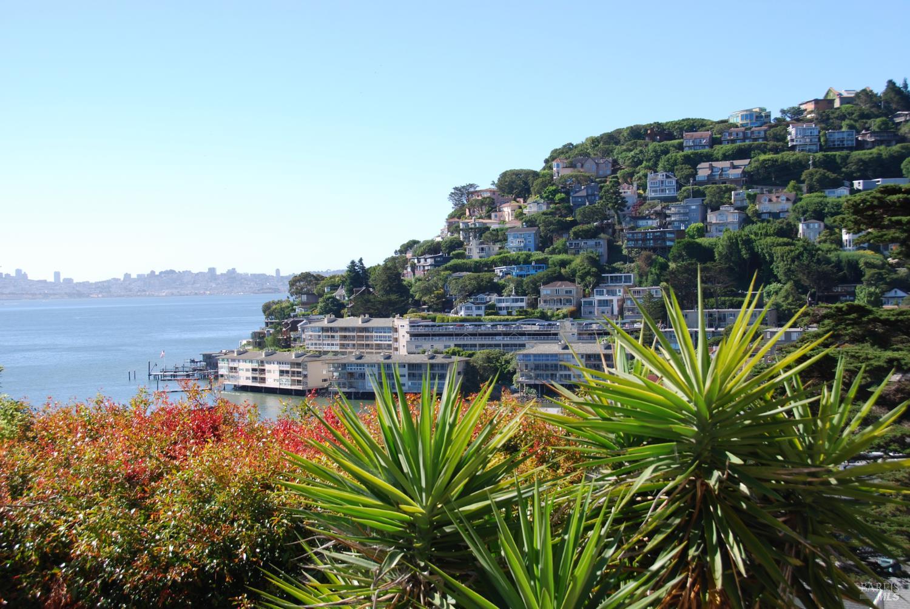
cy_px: 304
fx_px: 1291
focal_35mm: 51
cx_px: 455
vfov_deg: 26.6
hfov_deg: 38.8
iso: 100
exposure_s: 1/200
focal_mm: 34
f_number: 7.1
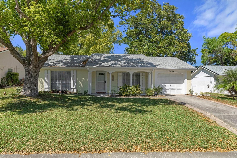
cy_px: 79
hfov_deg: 81.2
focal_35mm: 21
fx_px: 138
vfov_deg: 59.5
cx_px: 118
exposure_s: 1/500
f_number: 8
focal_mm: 14
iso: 320
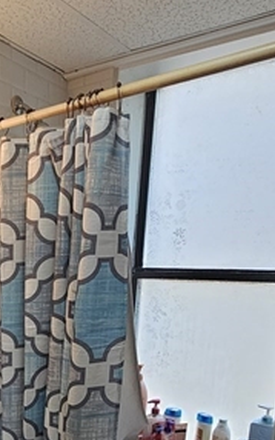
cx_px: -6
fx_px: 443
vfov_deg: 48.3
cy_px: 378
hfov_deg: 31.6
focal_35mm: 37
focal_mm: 2.2
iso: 100
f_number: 2.2
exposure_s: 1/120
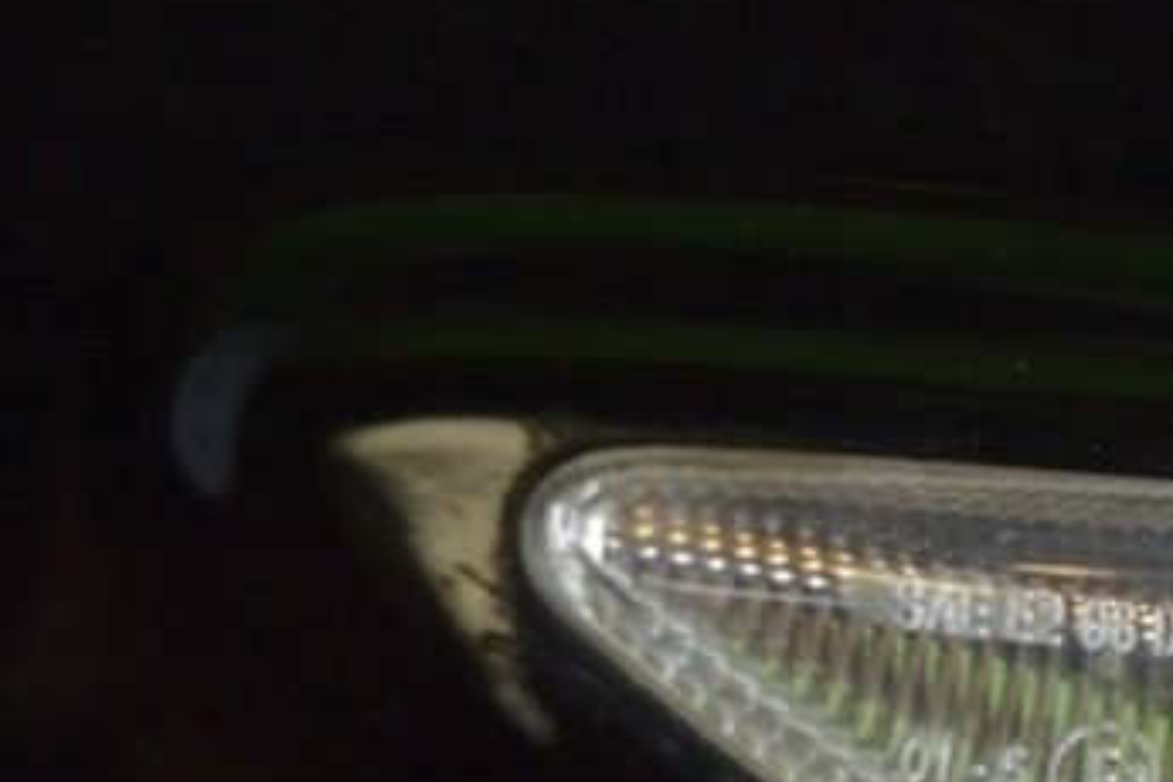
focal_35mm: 169
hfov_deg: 11.8
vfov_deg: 8.1
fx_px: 5506
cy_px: 808
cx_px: 1550
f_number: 4.8
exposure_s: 1/50
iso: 400
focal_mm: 38
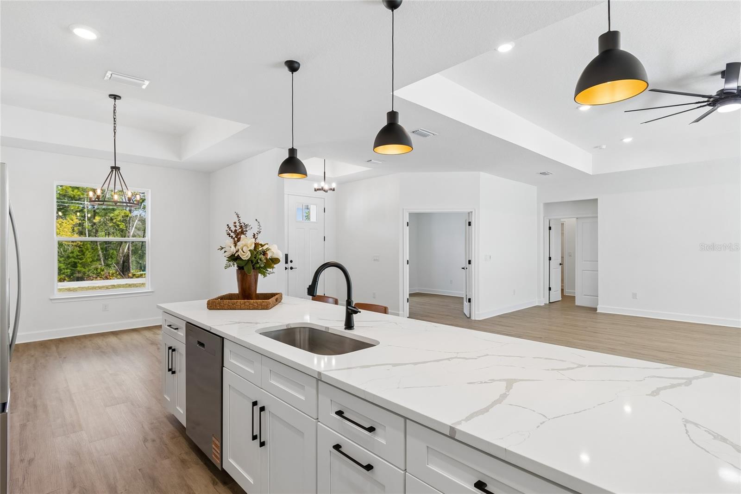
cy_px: 247
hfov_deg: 90.0
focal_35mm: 18
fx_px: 370
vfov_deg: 67.4
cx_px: 370
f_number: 7.1
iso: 100
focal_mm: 12
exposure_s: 1/8
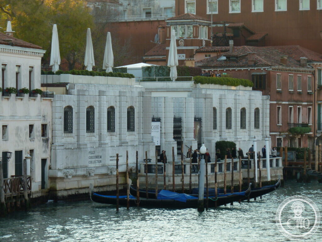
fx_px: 1572
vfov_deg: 8.8
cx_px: 161
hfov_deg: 11.7
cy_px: 121
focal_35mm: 169
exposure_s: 1/60
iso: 80
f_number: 4.5
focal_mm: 27.8
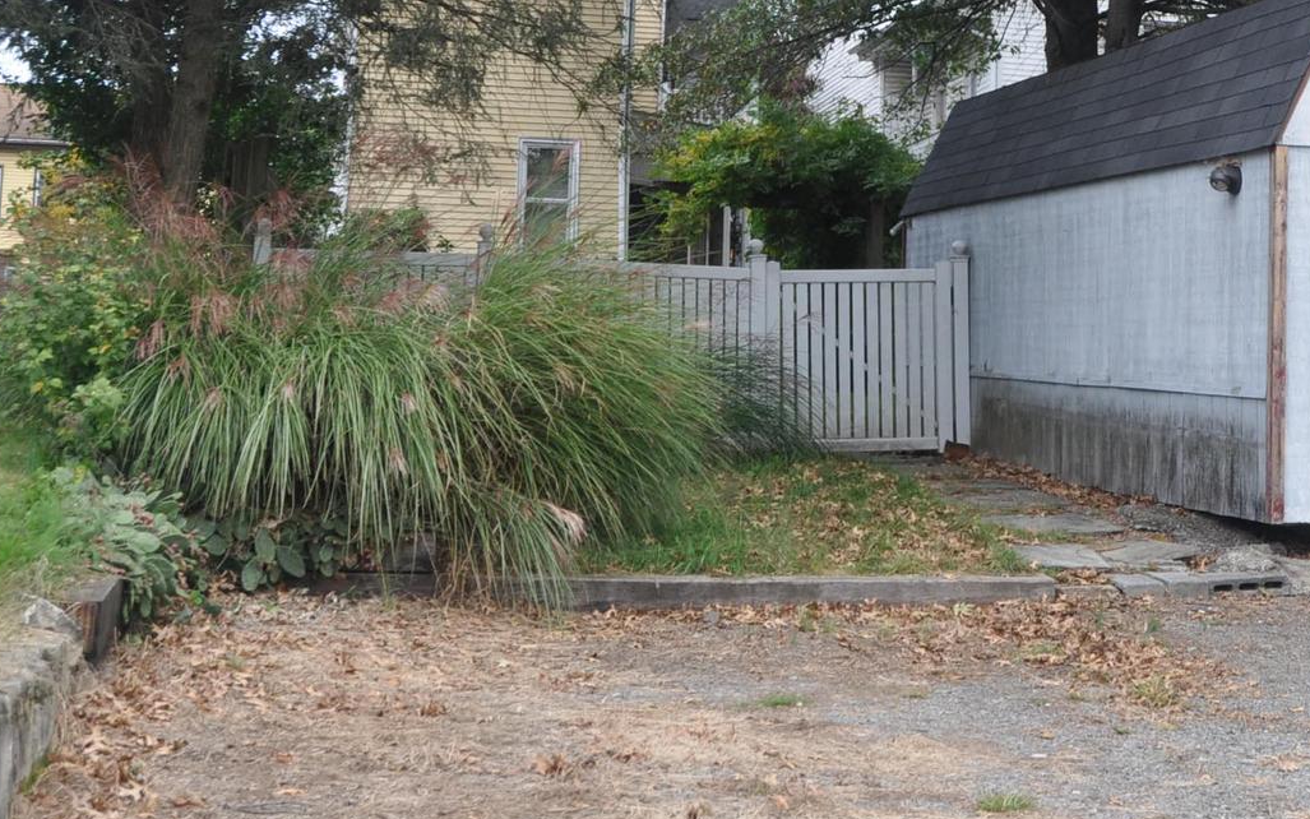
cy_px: 131
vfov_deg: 19.2
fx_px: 2392
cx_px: 1063
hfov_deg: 29.9
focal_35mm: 67
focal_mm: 22
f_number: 6.3
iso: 200
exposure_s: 1/160
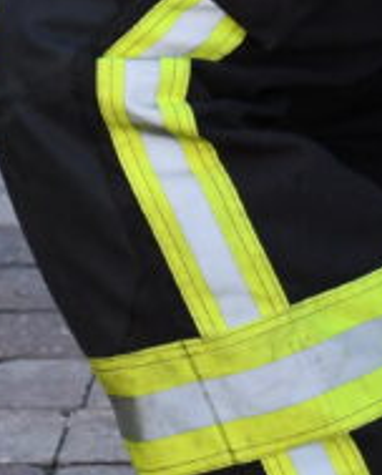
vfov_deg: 3.5
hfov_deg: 2.8
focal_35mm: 553
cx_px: -90
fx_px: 7790
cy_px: -450
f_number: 5.3
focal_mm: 62
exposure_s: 1/1000
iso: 800
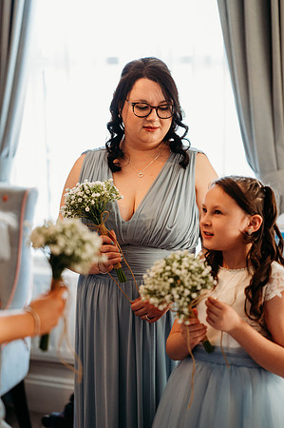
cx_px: 142
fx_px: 1008
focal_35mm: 85
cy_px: 214
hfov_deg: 16.0
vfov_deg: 23.9
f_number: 1.8
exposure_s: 1/200
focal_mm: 85
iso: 1600
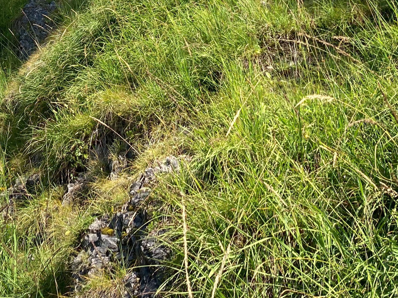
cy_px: -45
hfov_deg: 26.9
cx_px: 16
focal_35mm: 69
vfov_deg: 20.2
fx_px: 793
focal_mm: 3.99
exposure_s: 1/714
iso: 20
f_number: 1.8
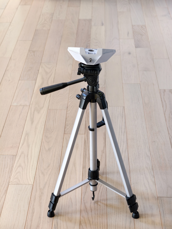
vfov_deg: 23.0
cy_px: 114
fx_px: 562
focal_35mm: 85
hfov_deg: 17.4
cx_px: 86
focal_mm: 22.48
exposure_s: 1/33.3
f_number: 2.67
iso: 1806
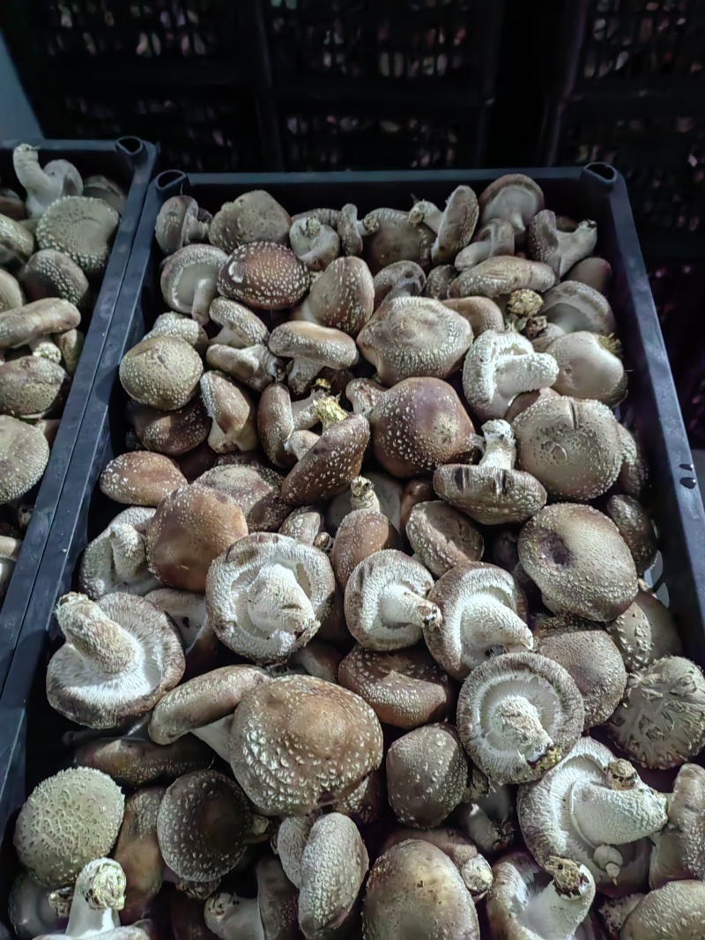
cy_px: 470
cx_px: 352
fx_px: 733
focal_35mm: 27
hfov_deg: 51.3
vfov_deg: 65.3
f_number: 1.9
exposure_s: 1/50
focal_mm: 5.52
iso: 2500
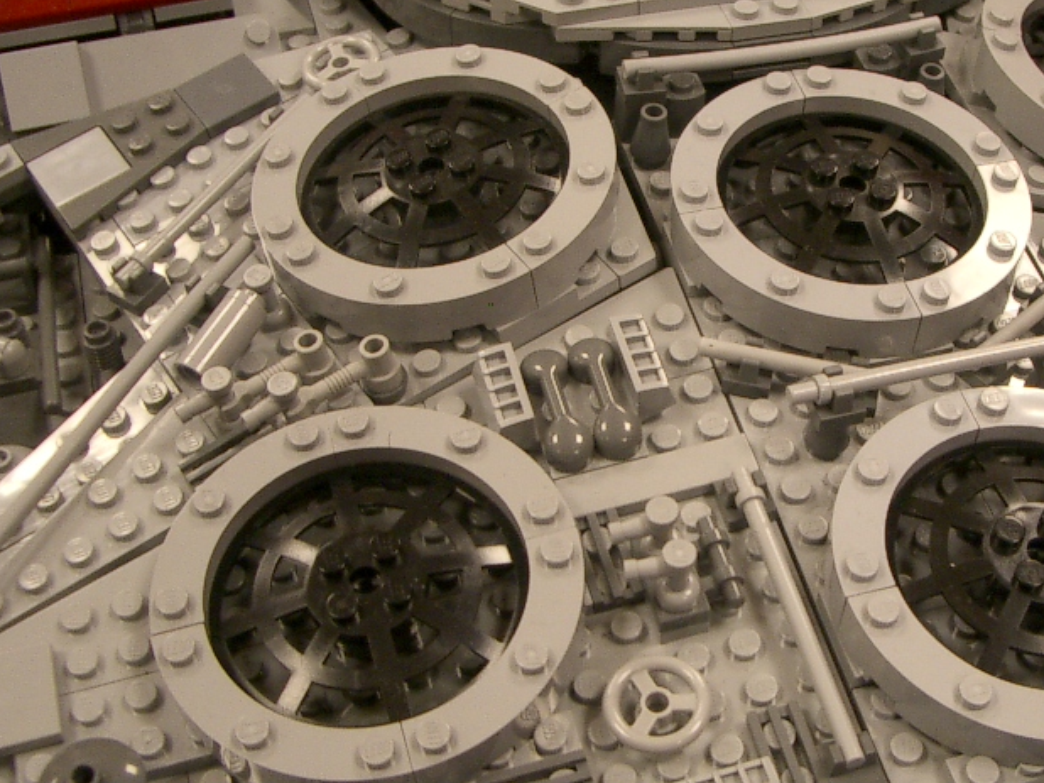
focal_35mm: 58
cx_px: 669
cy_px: 497
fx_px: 1749
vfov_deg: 25.1
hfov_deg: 33.0
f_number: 2.6
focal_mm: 5.8
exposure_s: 1/20
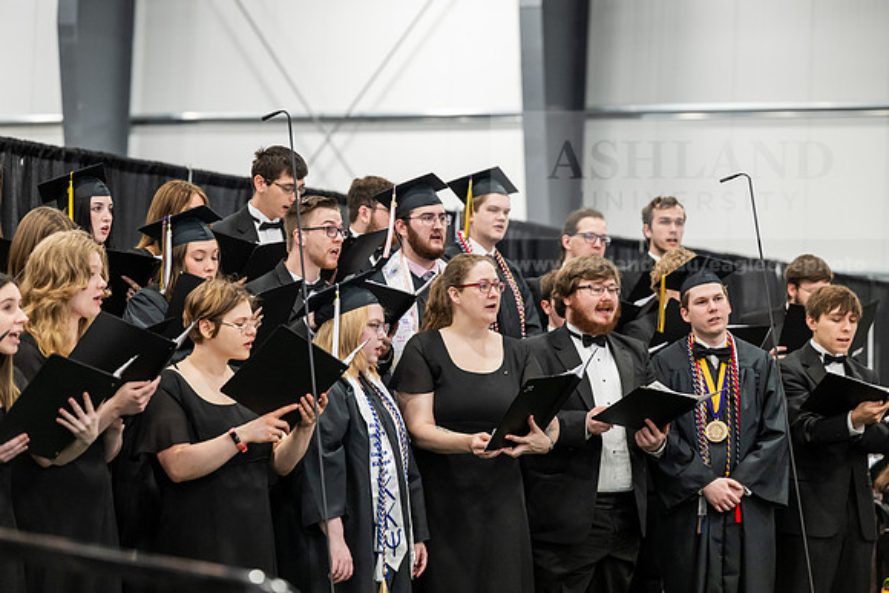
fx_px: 2272
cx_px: 444
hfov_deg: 22.1
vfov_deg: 14.9
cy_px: 296
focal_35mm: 92
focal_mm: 92
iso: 2500
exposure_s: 1/200
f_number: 3.2
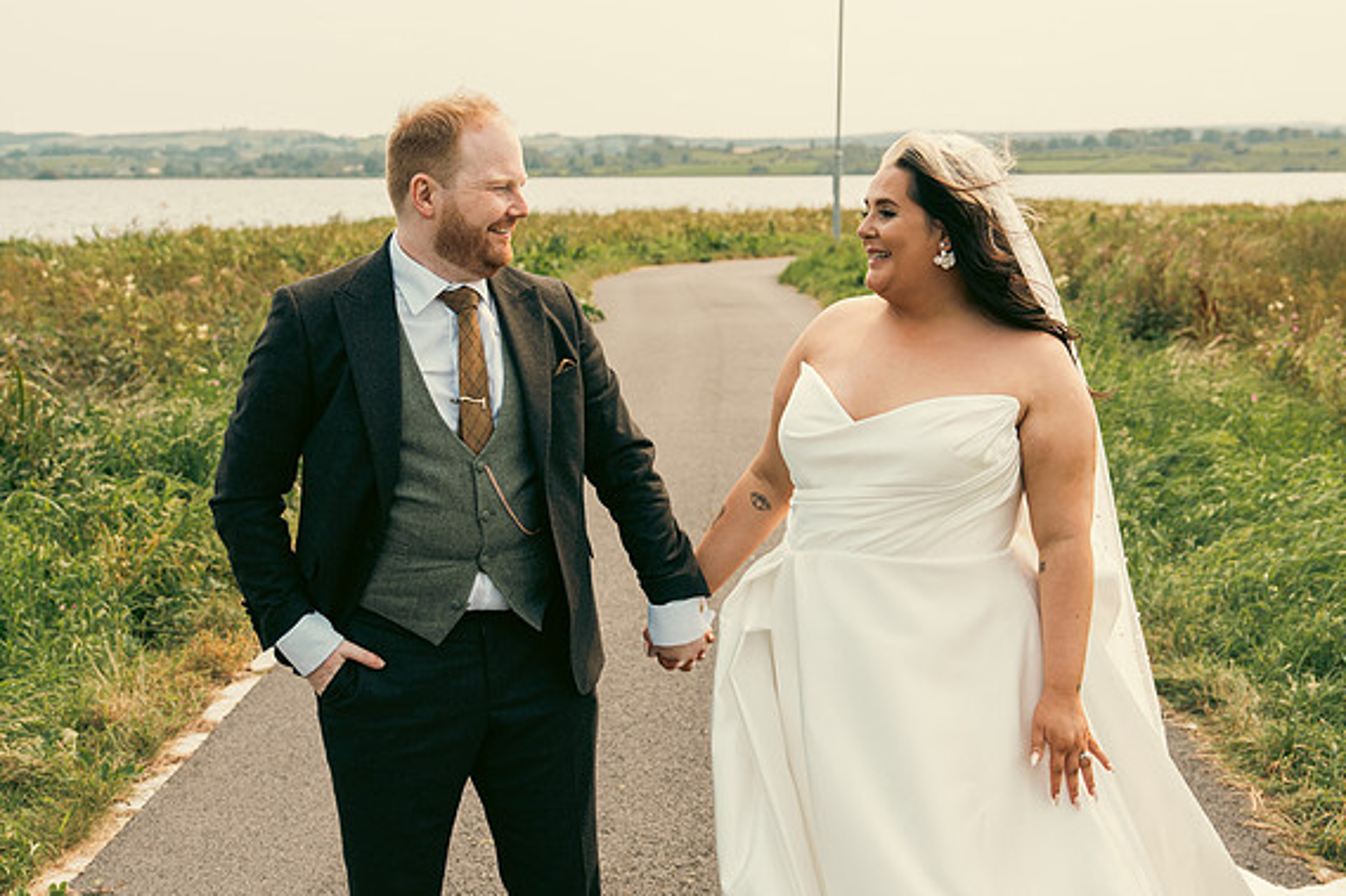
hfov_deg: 39.6
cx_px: 681
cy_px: 455
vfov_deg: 27.0
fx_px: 1869
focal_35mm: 50
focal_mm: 33
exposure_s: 1/500
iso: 125
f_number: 3.5
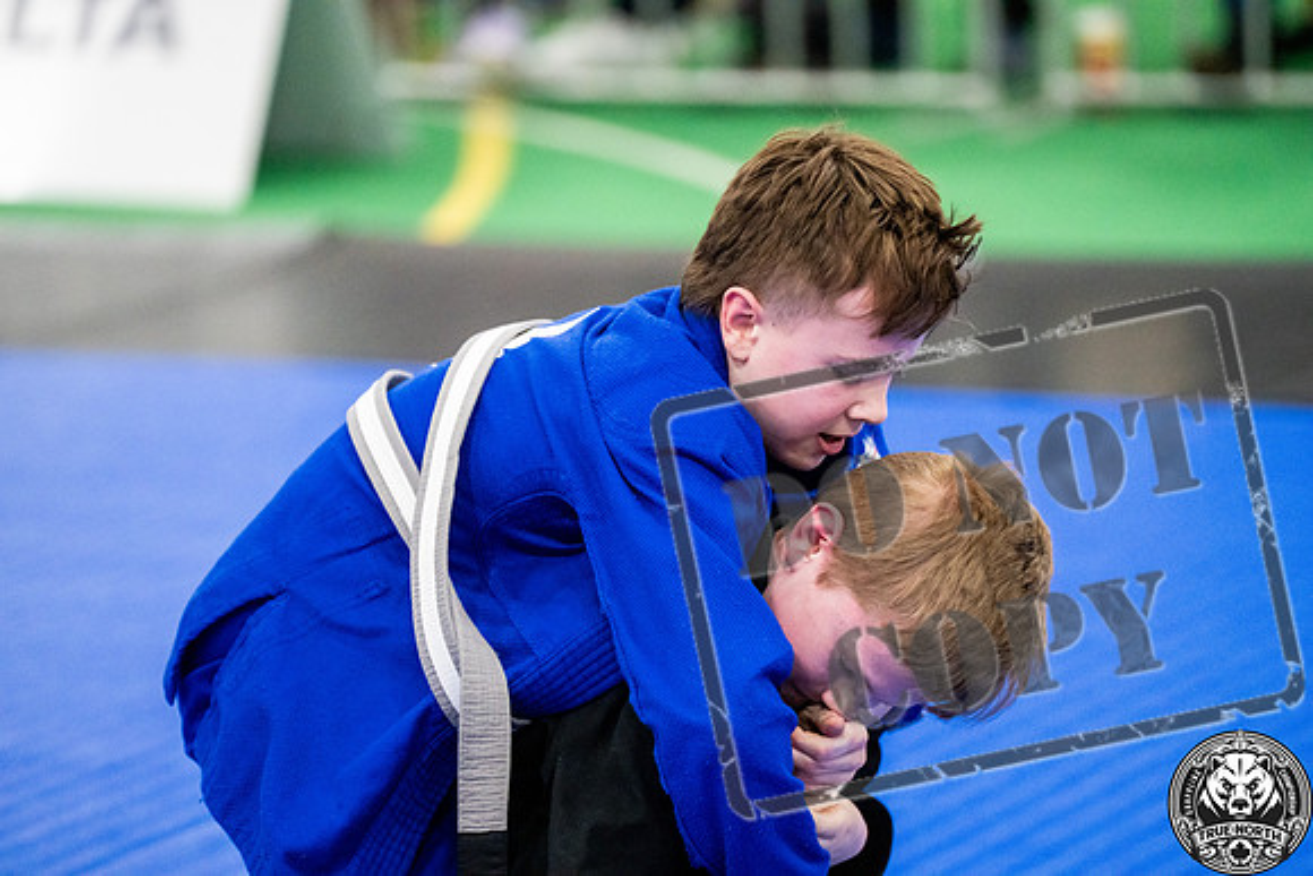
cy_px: 438
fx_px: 7296
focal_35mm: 200
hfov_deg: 10.3
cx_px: 656
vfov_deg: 6.9
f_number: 2.8
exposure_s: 1/640
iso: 6400
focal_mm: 200
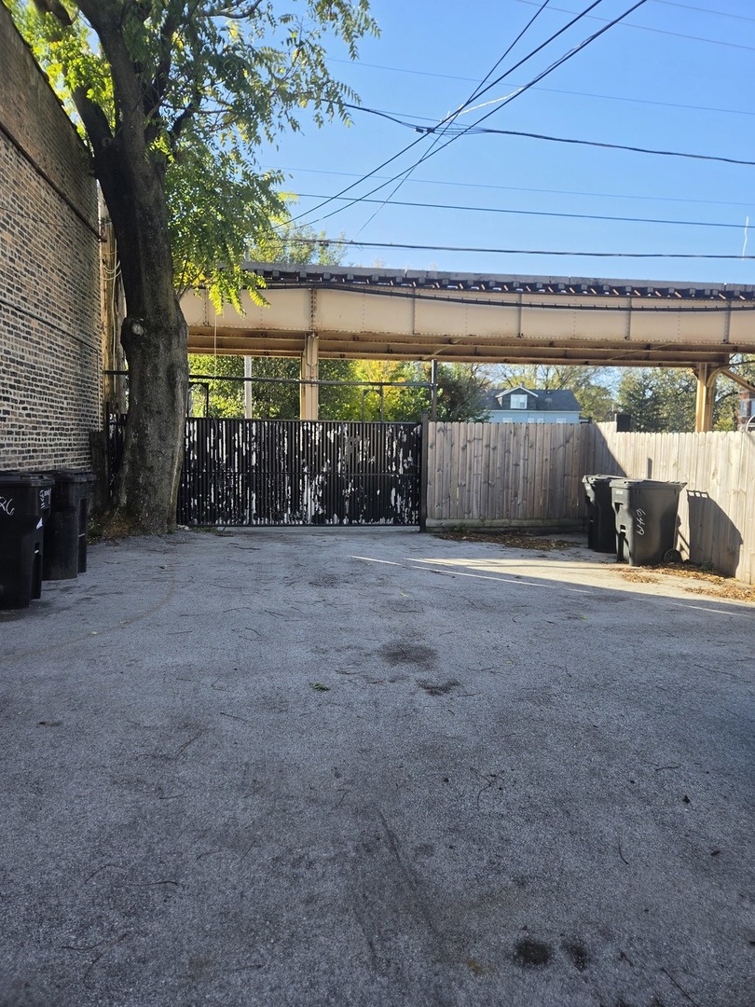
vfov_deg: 73.9
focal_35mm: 23
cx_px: 378
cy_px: 504
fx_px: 669
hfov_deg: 58.9
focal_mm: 5.4
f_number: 1.8
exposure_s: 1/1814
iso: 80
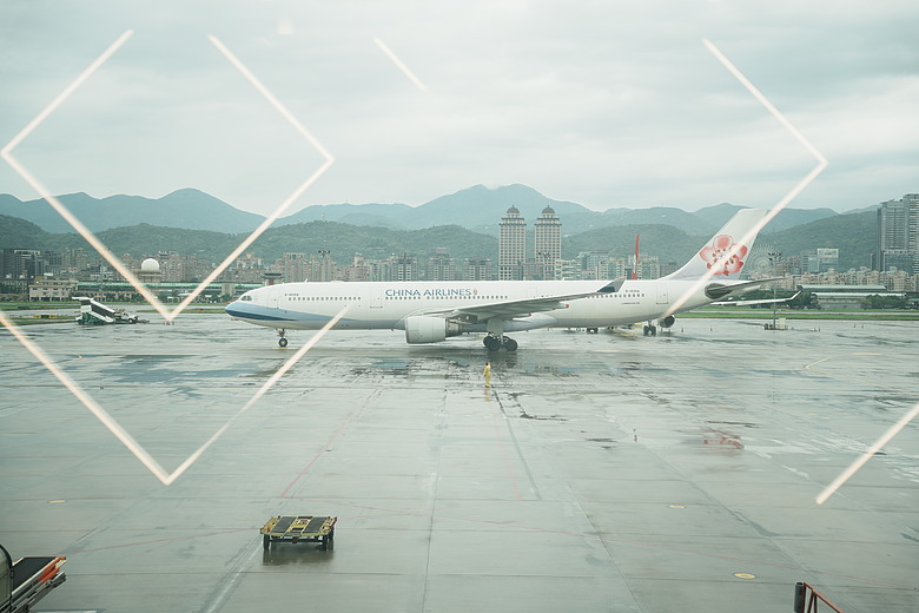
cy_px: 306
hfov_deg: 42.0
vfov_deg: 28.7
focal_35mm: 47
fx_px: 1197
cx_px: 460
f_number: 2.8
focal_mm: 46.9
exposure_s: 1/160
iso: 125
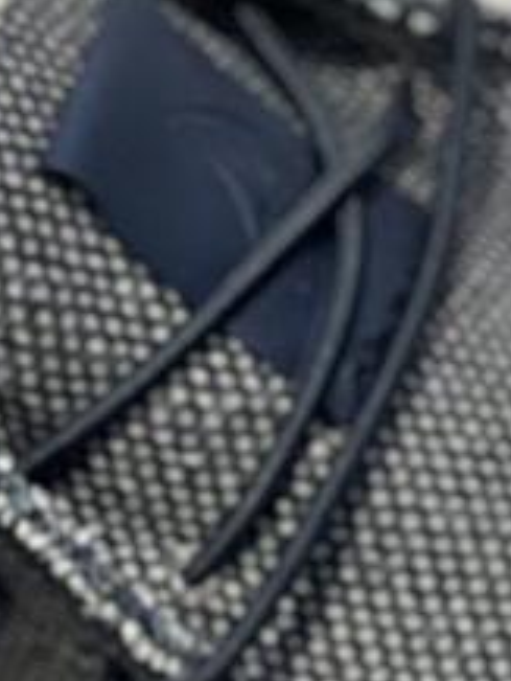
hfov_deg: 3.1
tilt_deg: -56.5
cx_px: -329
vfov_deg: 4.2
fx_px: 9281
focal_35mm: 472
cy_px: 1175
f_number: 2.8
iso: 100
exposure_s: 1/100
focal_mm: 9
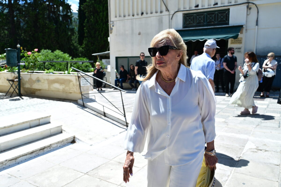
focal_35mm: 31
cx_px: 140
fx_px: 242
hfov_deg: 60.3
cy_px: 94
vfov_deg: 42.3
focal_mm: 31
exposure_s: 1/1000
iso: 400
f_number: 6.3
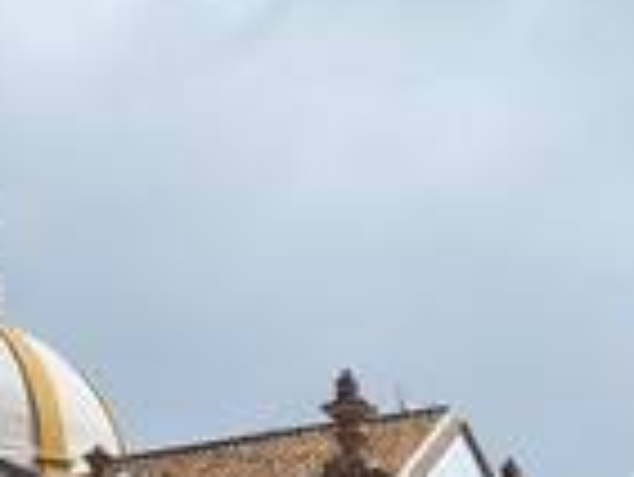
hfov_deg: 12.4
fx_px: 2695
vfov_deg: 10.0
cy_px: 526
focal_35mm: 147
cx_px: -463
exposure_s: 1/5584
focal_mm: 4.25
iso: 50
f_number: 1.8
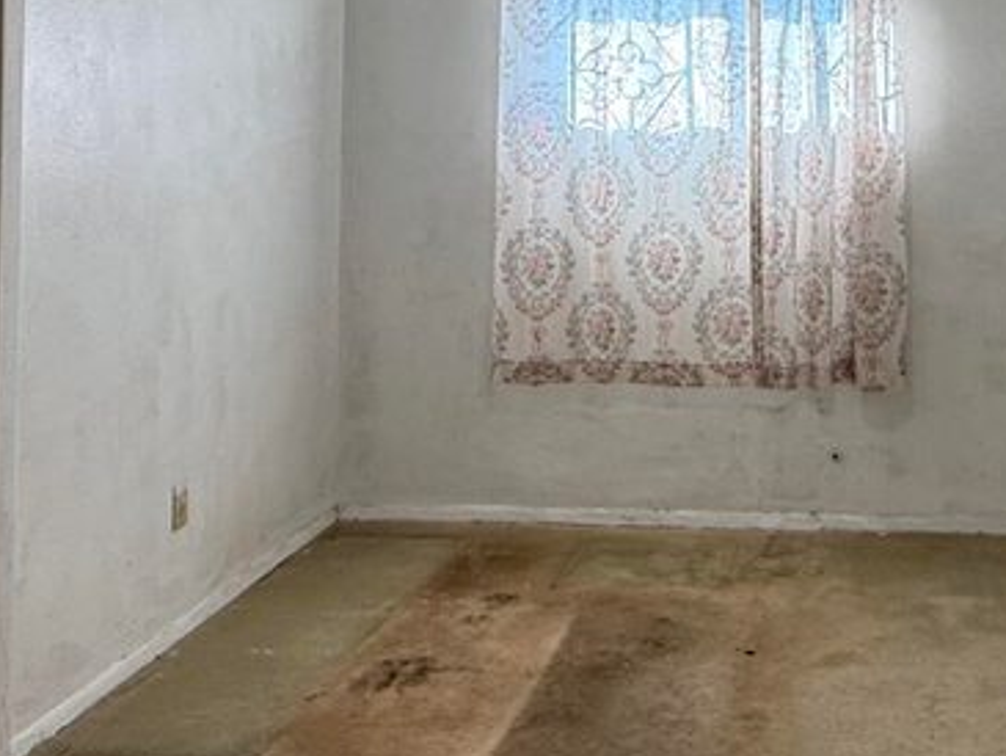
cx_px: 758
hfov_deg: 40.1
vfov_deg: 30.1
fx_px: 1337
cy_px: 72
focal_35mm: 46
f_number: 2.2
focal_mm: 2.22
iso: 64
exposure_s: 1/120
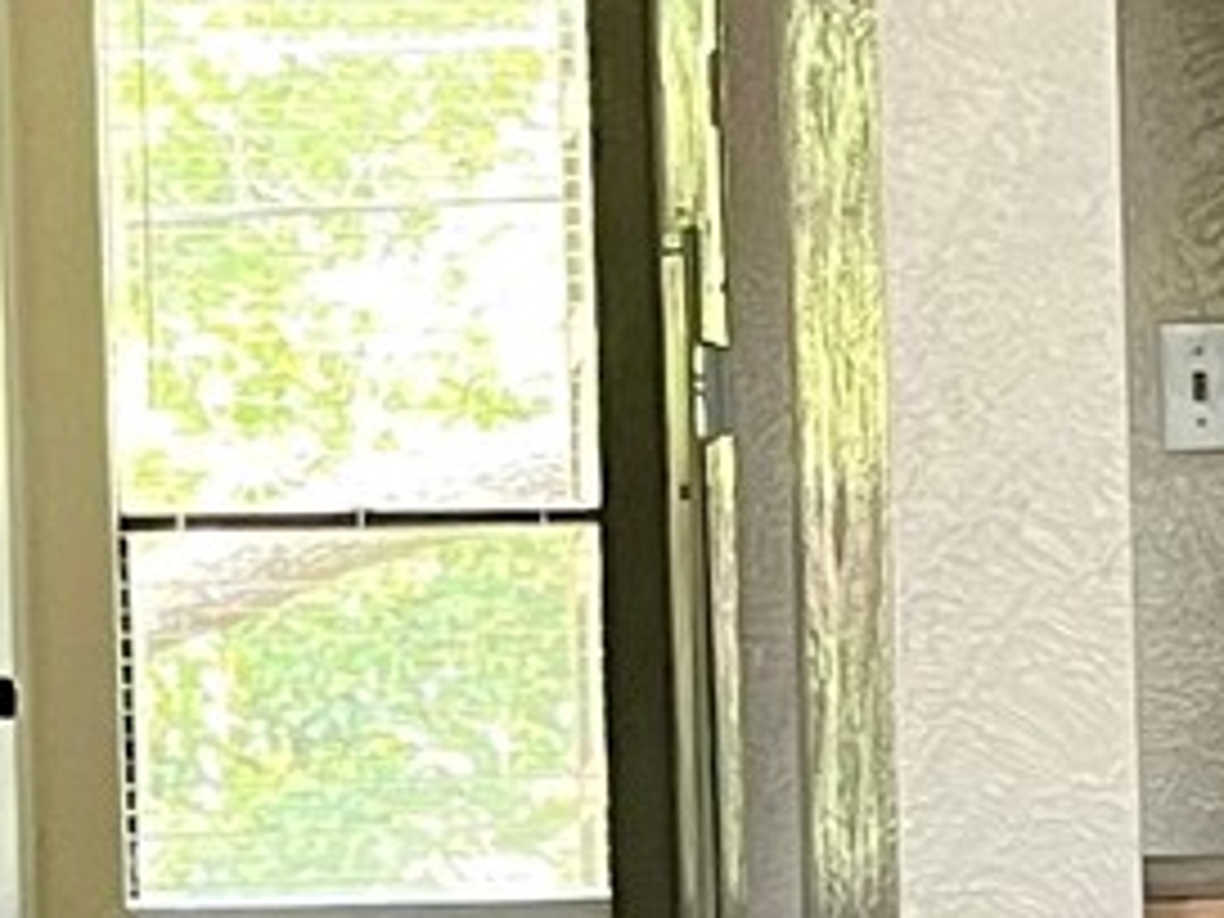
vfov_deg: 7.6
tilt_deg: -3.3
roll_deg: +0.9
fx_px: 6930
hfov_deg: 9.4
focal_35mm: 196
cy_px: 738
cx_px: 2439
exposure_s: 1/60
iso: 125
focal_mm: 5.1
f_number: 1.6
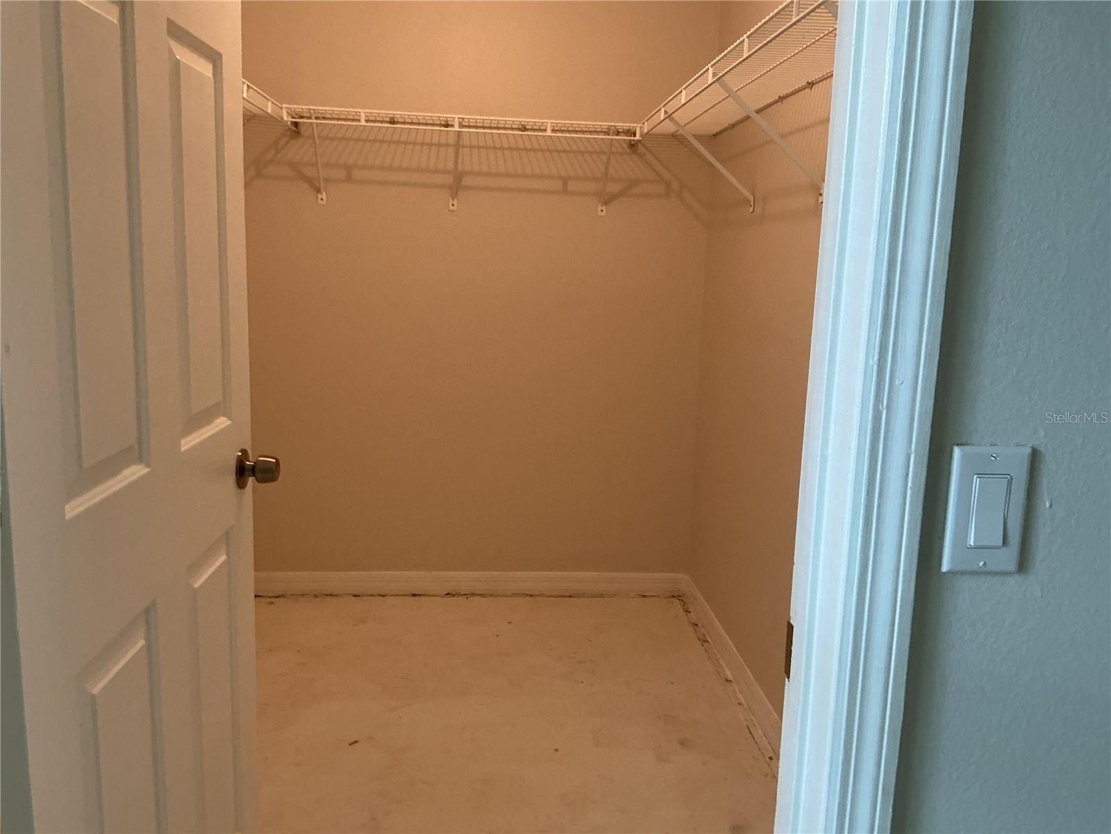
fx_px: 931
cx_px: 556
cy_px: 417
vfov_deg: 48.2
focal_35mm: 29
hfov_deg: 61.7
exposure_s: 1/60
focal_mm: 3
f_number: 1.8
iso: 125
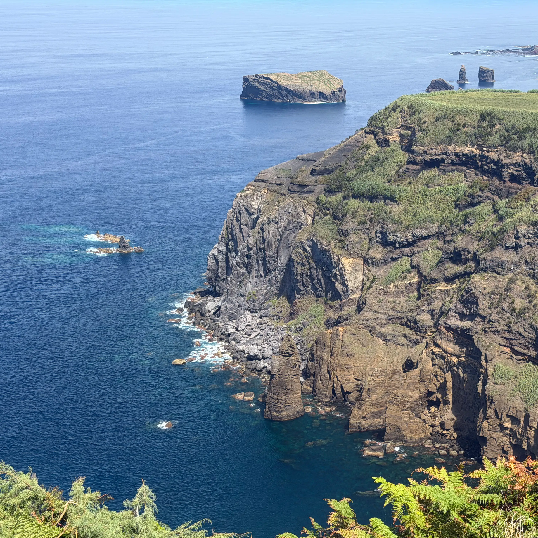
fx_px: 1002
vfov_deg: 30.0
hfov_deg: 29.9
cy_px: 271
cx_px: 337
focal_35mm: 57
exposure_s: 1/2667
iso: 64
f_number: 1.78
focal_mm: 6.76
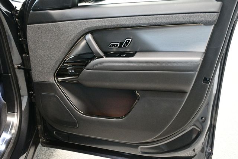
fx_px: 238
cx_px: 119
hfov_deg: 53.2
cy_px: 80
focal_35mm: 36
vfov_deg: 36.8
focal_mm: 24
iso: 6400
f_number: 3.8
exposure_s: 1/60
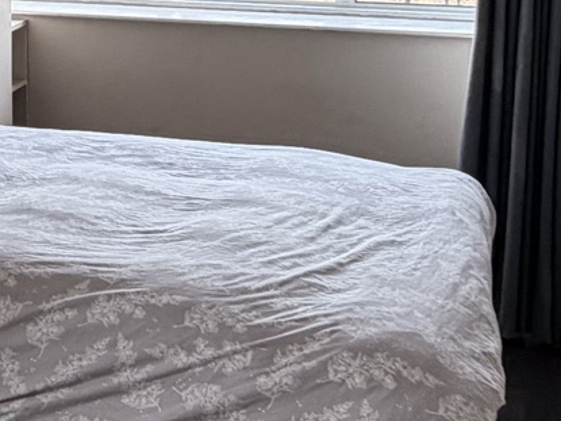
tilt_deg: -6.3
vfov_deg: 17.7
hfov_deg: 21.1
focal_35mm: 81
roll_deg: +1.9
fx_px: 1312
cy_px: -22
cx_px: -237
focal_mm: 2.22
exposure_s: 1/121
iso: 64
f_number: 2.2
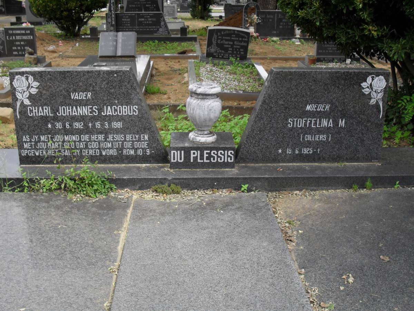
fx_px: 502
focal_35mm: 42
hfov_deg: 44.8
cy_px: 156
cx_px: 207
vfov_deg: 34.3
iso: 100
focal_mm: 7.5
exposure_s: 1/180
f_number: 3.6
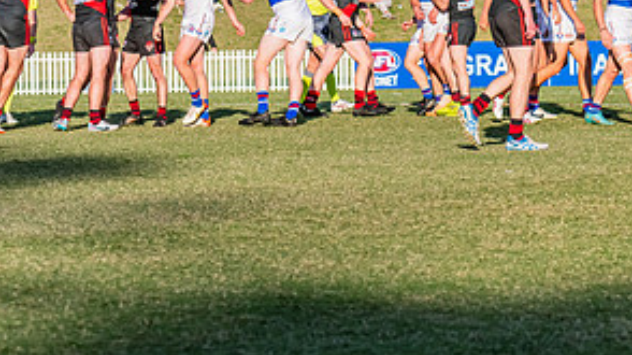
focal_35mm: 367
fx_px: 6147
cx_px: 39
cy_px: 66
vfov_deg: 3.3
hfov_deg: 5.9
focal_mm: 170
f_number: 9
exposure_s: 1/1600
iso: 800
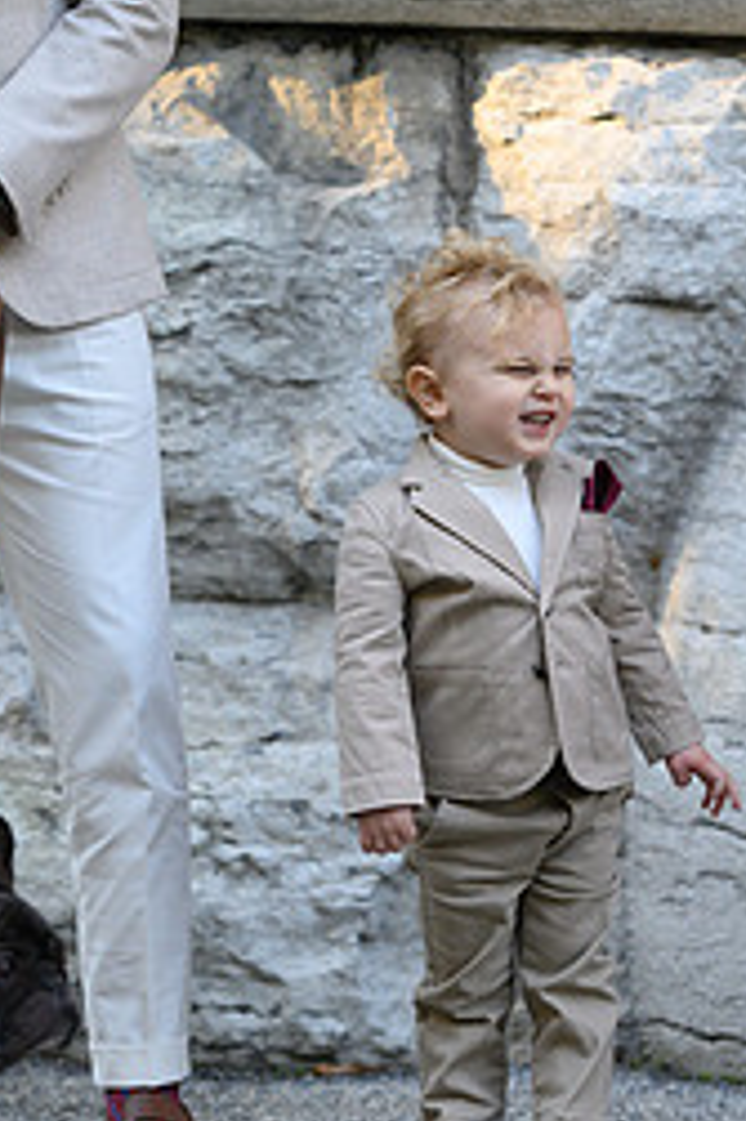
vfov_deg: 9.4
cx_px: 529
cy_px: 491
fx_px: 6816
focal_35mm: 219
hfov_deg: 6.3
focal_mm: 122
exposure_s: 1/1250
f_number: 3.2
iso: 1600
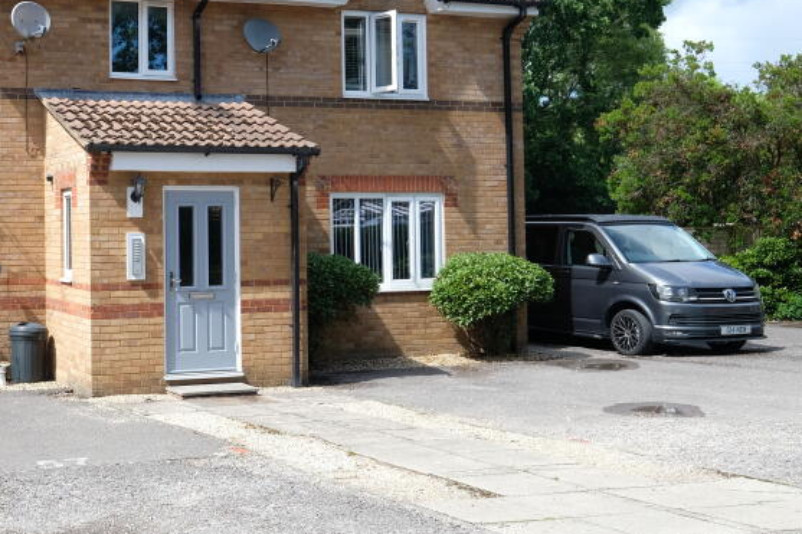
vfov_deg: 29.1
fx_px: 1024
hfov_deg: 39.9
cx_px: 92
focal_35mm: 46
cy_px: 207
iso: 200
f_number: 5.6
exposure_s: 1/320
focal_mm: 16.6
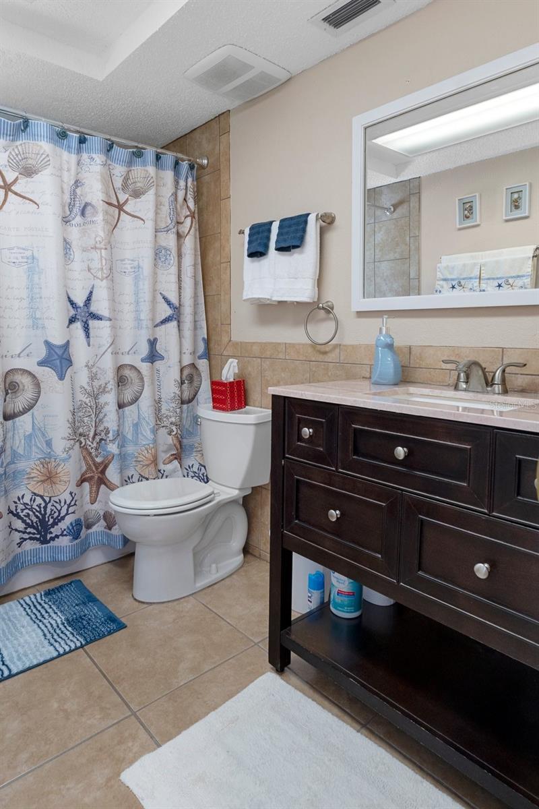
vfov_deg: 85.4
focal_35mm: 20
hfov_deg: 63.2
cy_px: 404
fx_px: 438
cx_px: 270
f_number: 8
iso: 320
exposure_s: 1/8
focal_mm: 13
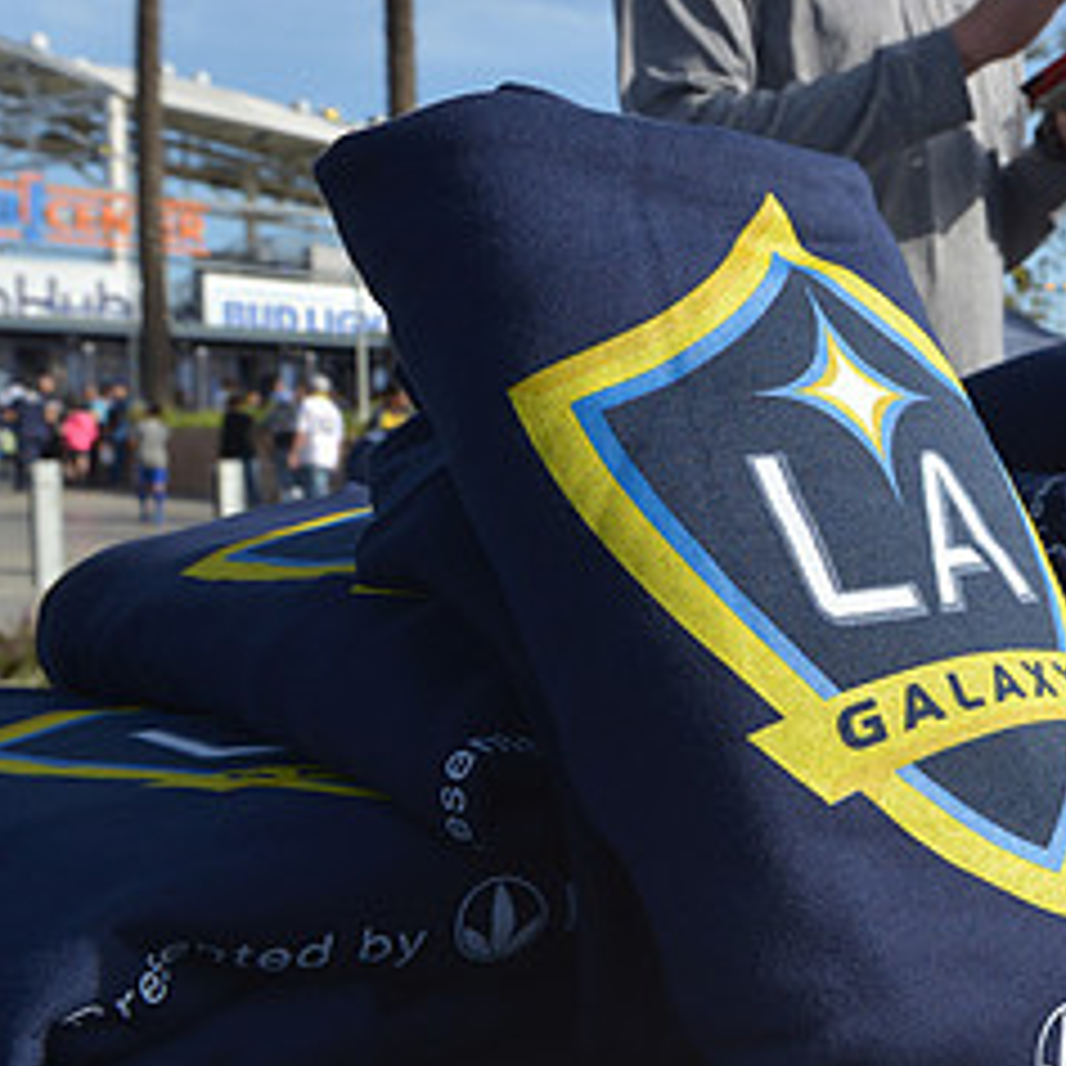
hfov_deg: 31.0
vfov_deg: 34.0
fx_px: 1742
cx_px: 1120
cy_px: 542
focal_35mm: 50
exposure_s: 1/400
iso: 200
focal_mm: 24
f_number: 10
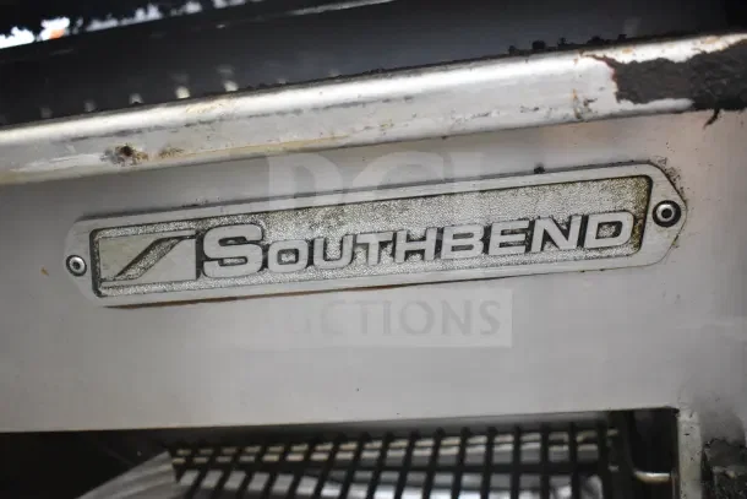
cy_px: 250
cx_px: 374
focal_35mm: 39
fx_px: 809
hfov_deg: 49.5
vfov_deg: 34.2
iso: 6400
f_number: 4.5
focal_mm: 26
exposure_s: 1/80
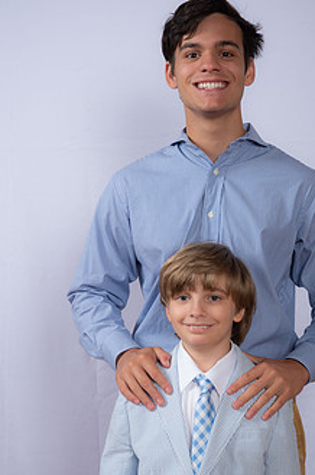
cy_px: 261
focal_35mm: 89
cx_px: 215
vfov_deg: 22.9
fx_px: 1173
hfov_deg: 15.3
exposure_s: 1/160
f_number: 8
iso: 250
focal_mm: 65
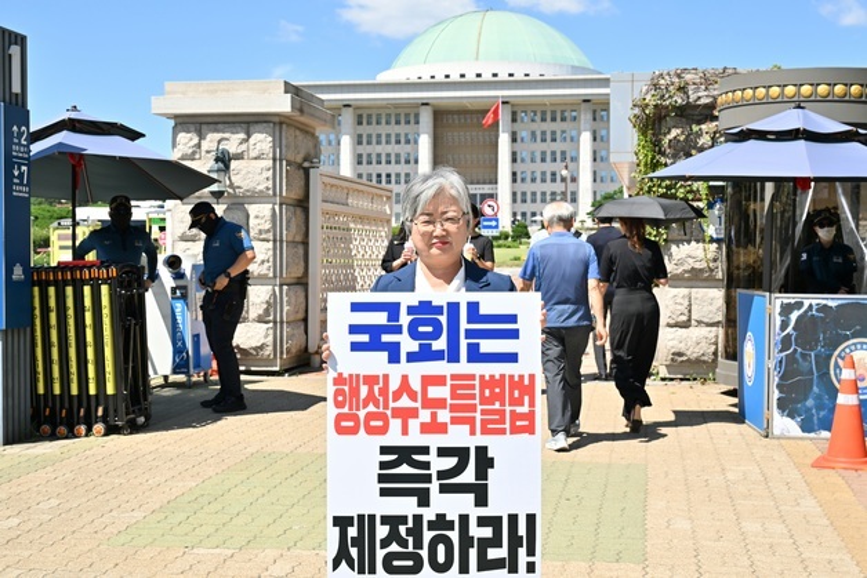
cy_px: 289
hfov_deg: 42.7
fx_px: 1108
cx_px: 434
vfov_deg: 29.3
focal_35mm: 46
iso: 125
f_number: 8
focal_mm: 46
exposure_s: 1/323
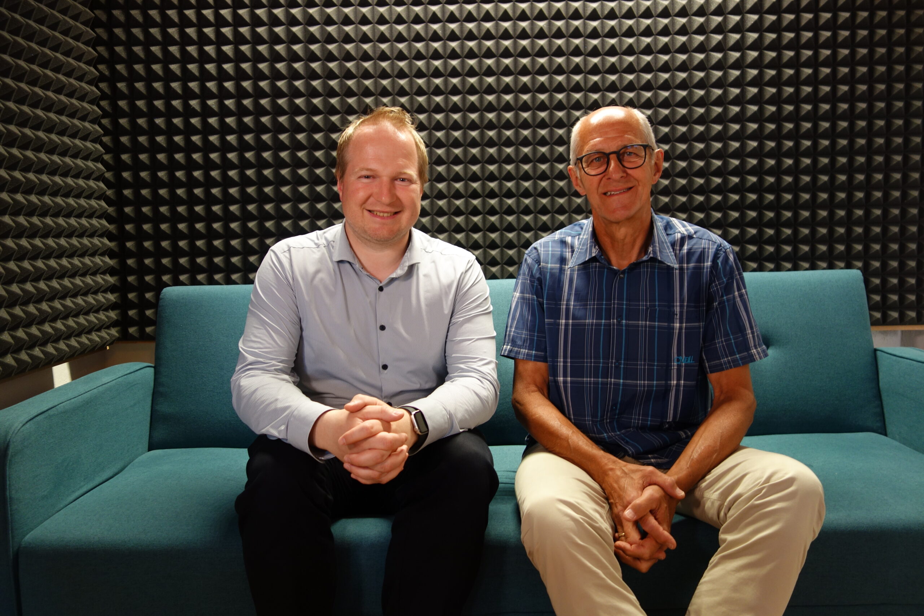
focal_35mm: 28
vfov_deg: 46.4
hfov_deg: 65.5
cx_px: 462
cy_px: 308
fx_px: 719
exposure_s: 1/30
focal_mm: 10.4
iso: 160
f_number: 1.8
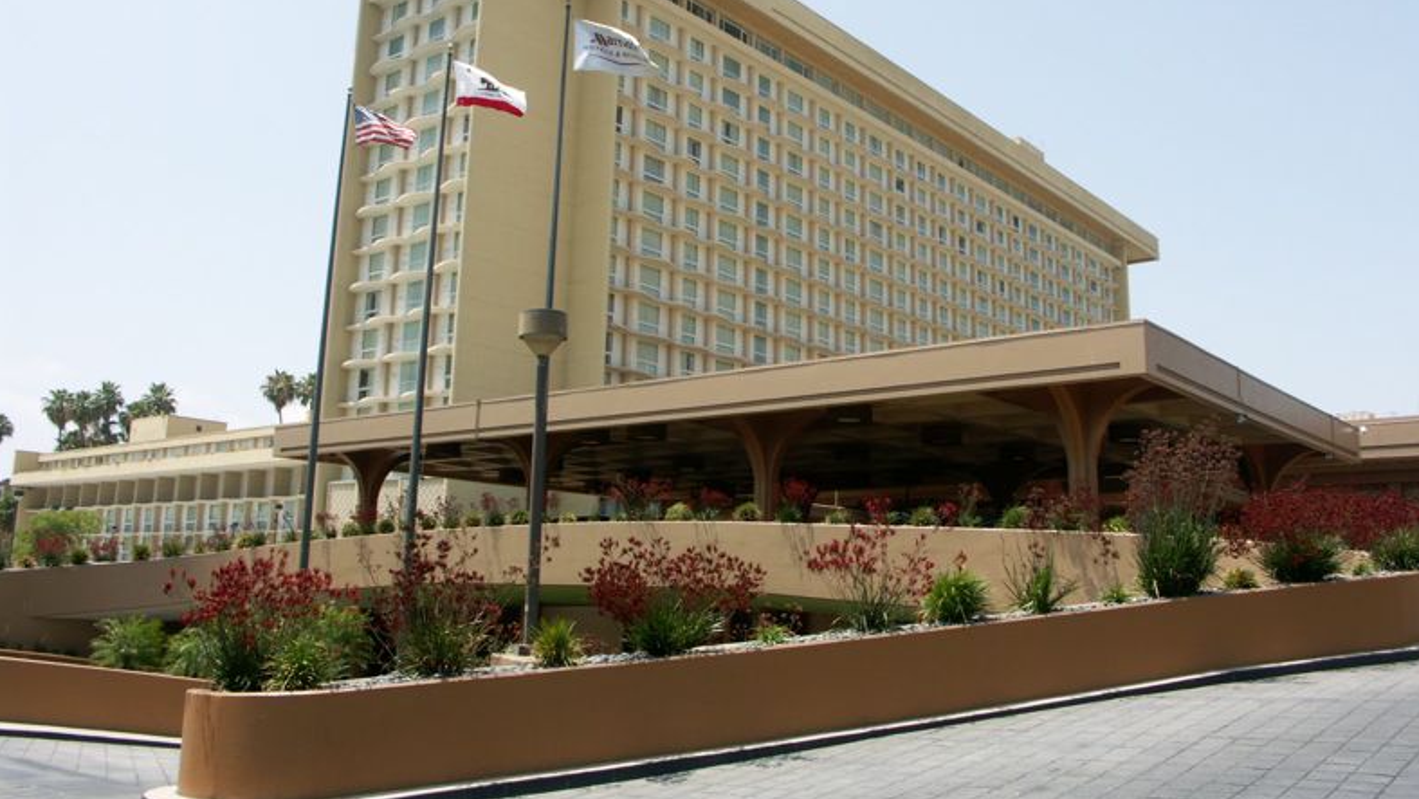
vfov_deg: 37.7
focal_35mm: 31
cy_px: 330
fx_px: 1167
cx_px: 716
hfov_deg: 62.6
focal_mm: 7.38
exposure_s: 1/250
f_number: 6.3
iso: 64
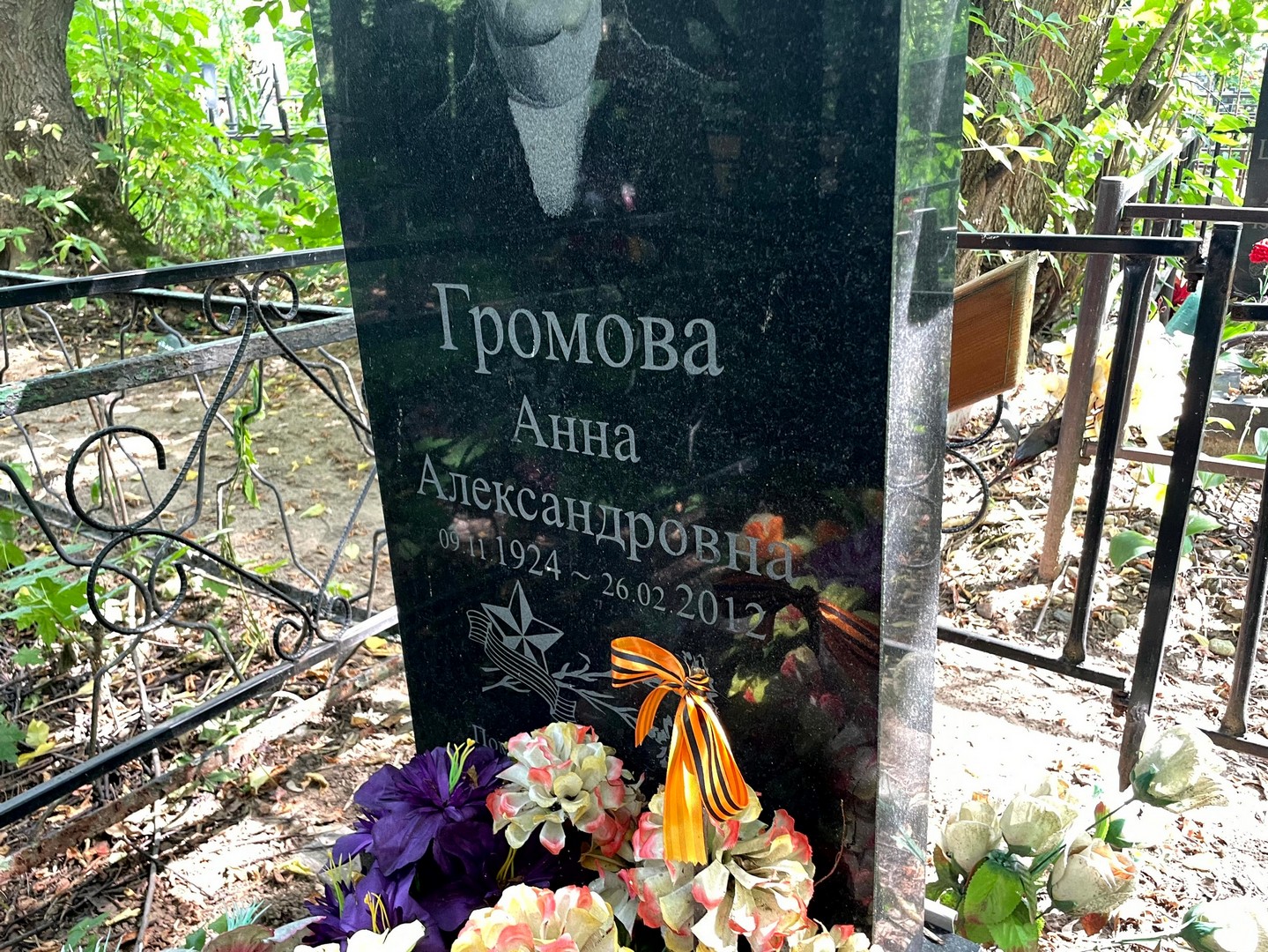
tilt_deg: -21.3
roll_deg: +0.6
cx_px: 634
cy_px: 476
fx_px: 953
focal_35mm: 26
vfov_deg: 53.1
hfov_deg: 67.3
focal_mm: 4.2
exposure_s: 1/69
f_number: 1.6
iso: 125
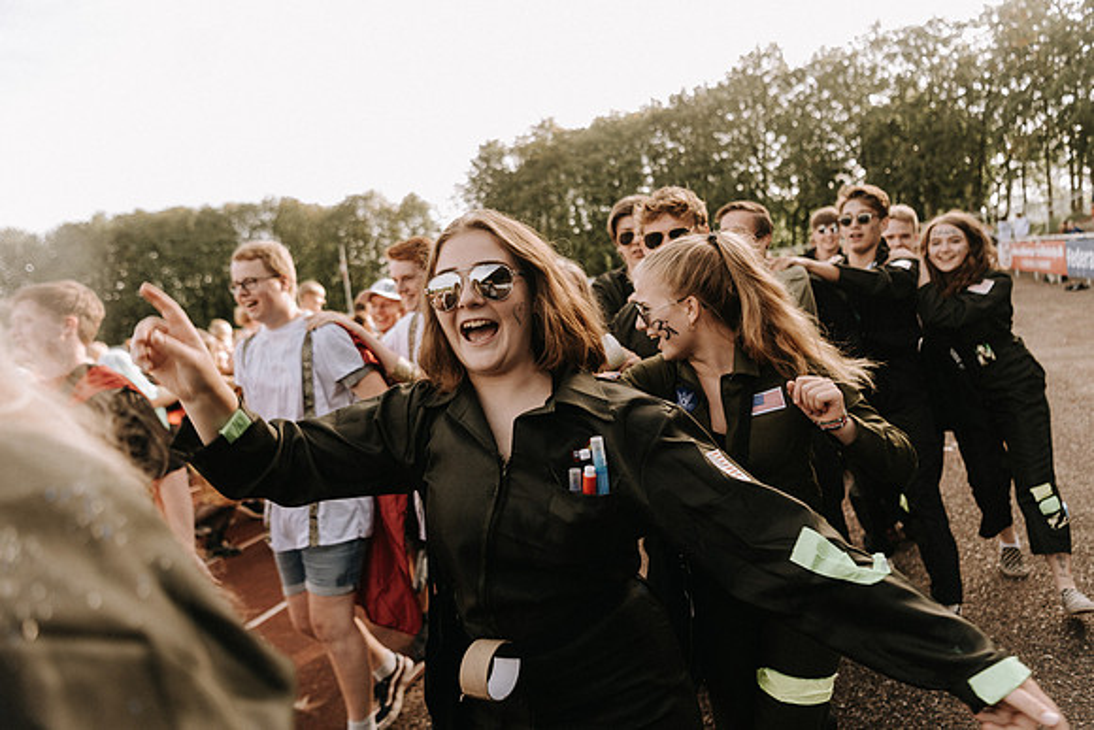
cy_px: 365
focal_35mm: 24
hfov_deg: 73.7
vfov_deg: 53.2
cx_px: 547
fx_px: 729
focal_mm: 24
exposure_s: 1/400
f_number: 2.8
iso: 180
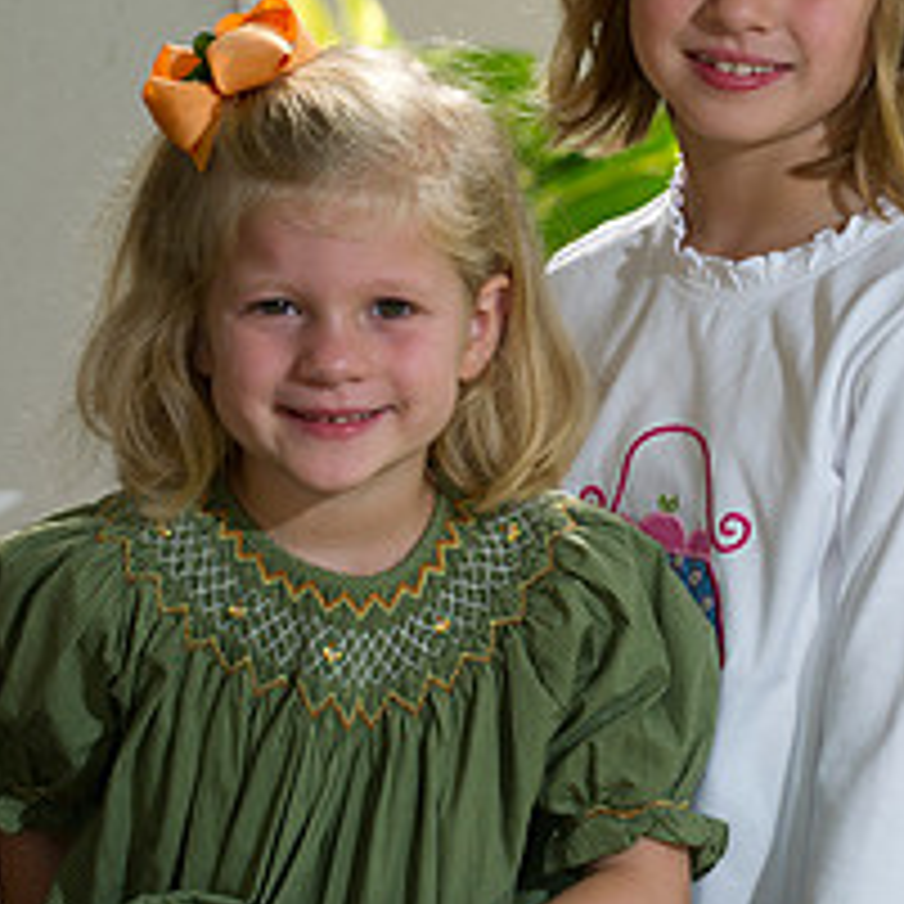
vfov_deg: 8.0
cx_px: 587
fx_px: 6500
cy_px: 463
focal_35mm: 220
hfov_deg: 8.0
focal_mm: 116
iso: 320
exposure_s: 1/160
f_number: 5
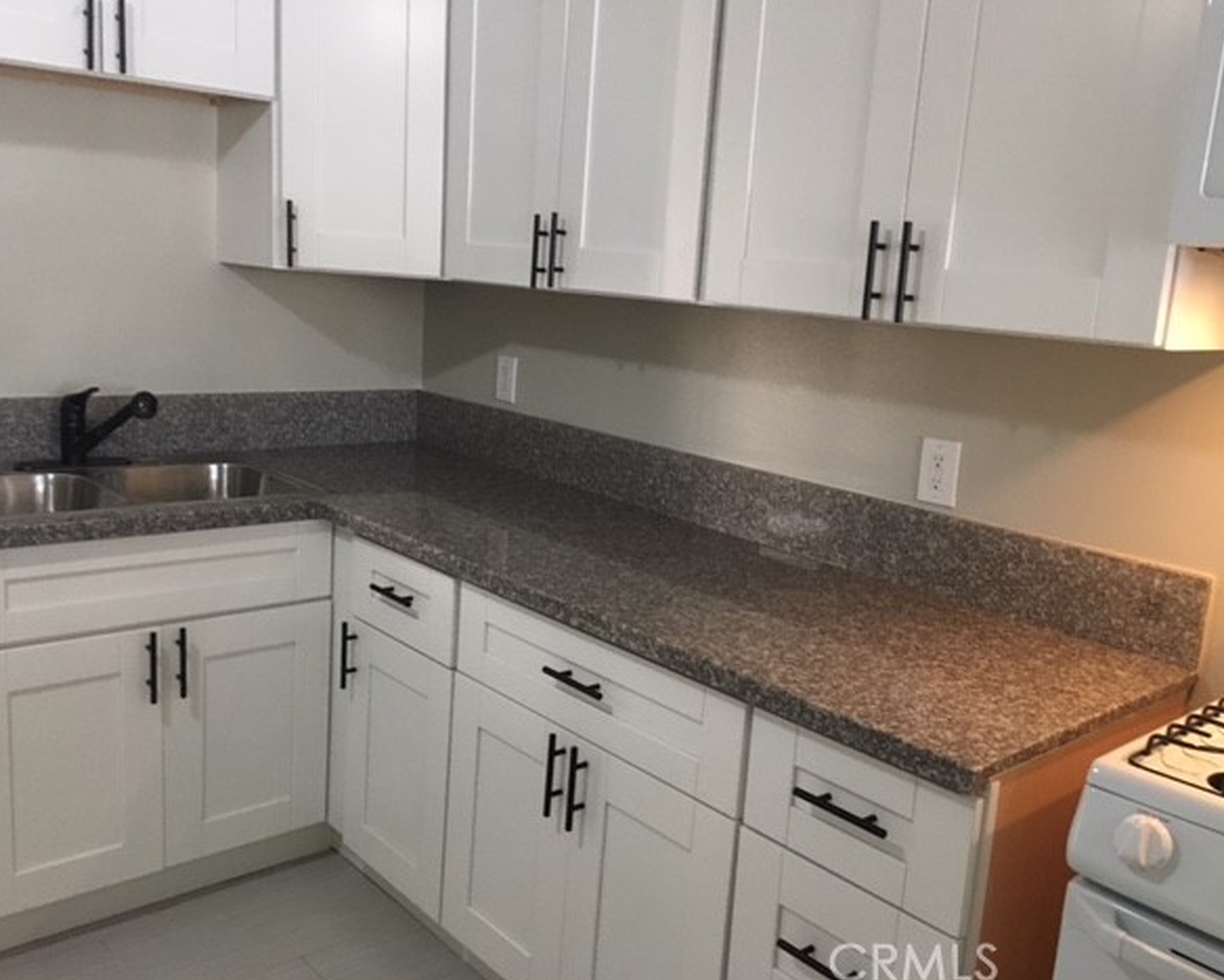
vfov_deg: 47.2
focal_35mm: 31
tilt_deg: -10.6
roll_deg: -4.2
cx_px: 646
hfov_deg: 57.1
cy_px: 490
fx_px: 1124
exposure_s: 1/30
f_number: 2.2
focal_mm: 4.15
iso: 160
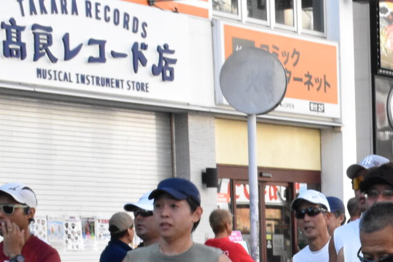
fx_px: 1713
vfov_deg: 8.5
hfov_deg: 12.6
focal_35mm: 157
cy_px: 427
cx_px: 535
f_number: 11
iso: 2500
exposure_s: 1/500
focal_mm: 27
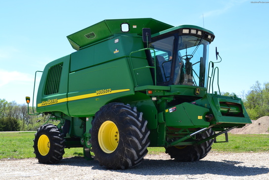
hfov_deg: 46.4
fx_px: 314
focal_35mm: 42
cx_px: 134
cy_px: 90
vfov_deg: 31.9
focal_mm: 28
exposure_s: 1/200
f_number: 10
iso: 400
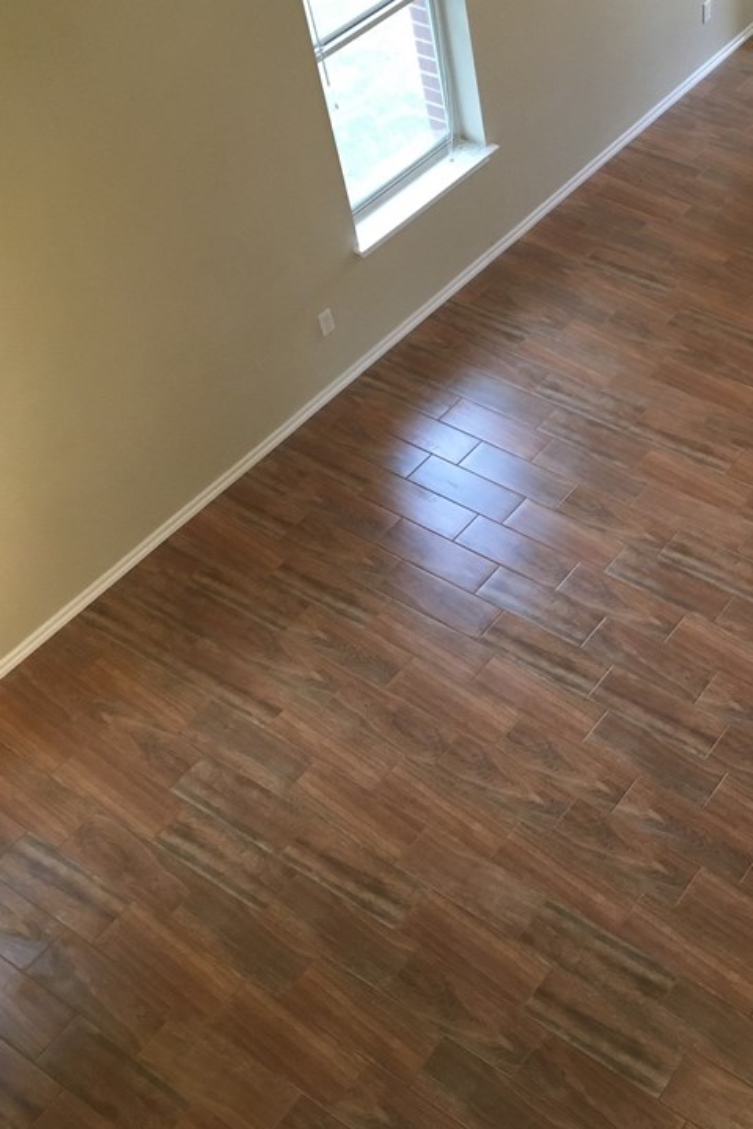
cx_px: 679
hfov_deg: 29.9
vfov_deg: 45.4
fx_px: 1348
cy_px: 541
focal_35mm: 43
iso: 125
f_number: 2.2
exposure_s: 1/30
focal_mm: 4.15
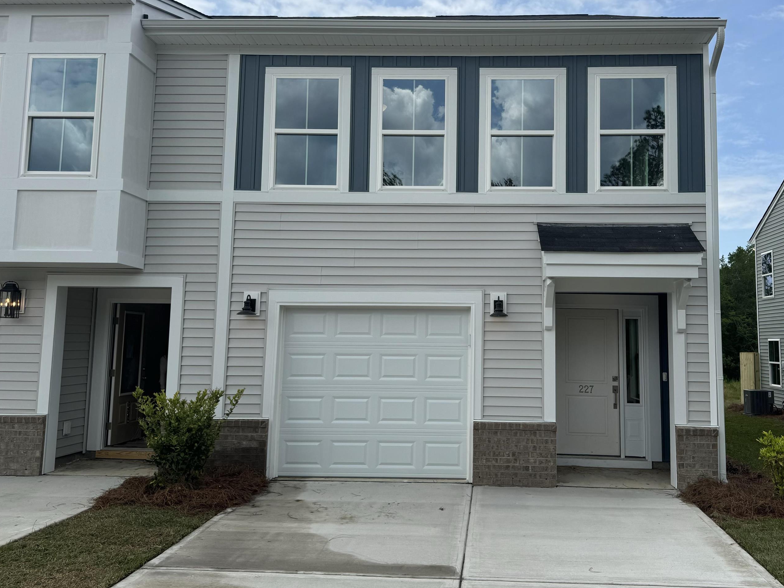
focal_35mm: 29
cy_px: 265
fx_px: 657
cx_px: 466
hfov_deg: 61.2
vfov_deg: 48.2
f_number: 1.78
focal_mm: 6.76
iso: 80
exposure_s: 1/4950
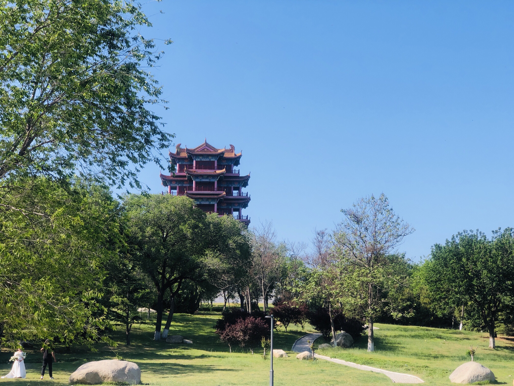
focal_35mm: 57
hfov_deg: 33.8
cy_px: 193
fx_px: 846
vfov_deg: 25.7
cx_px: 257
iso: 20
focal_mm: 6.6
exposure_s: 1/600
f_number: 2.8
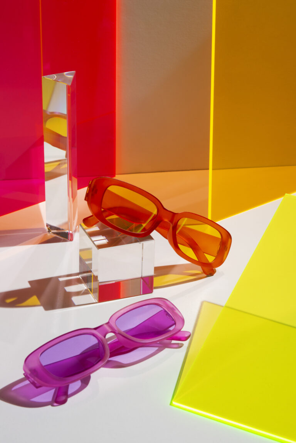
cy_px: 222
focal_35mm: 105
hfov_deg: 13.0
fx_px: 1294
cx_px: 148
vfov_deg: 19.5
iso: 640
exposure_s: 1/125
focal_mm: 105
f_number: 22
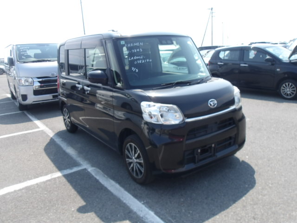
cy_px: 112
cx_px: 148
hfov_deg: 65.3
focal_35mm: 27
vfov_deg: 51.4
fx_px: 232
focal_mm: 4.9
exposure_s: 1/60
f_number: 10.4
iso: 100
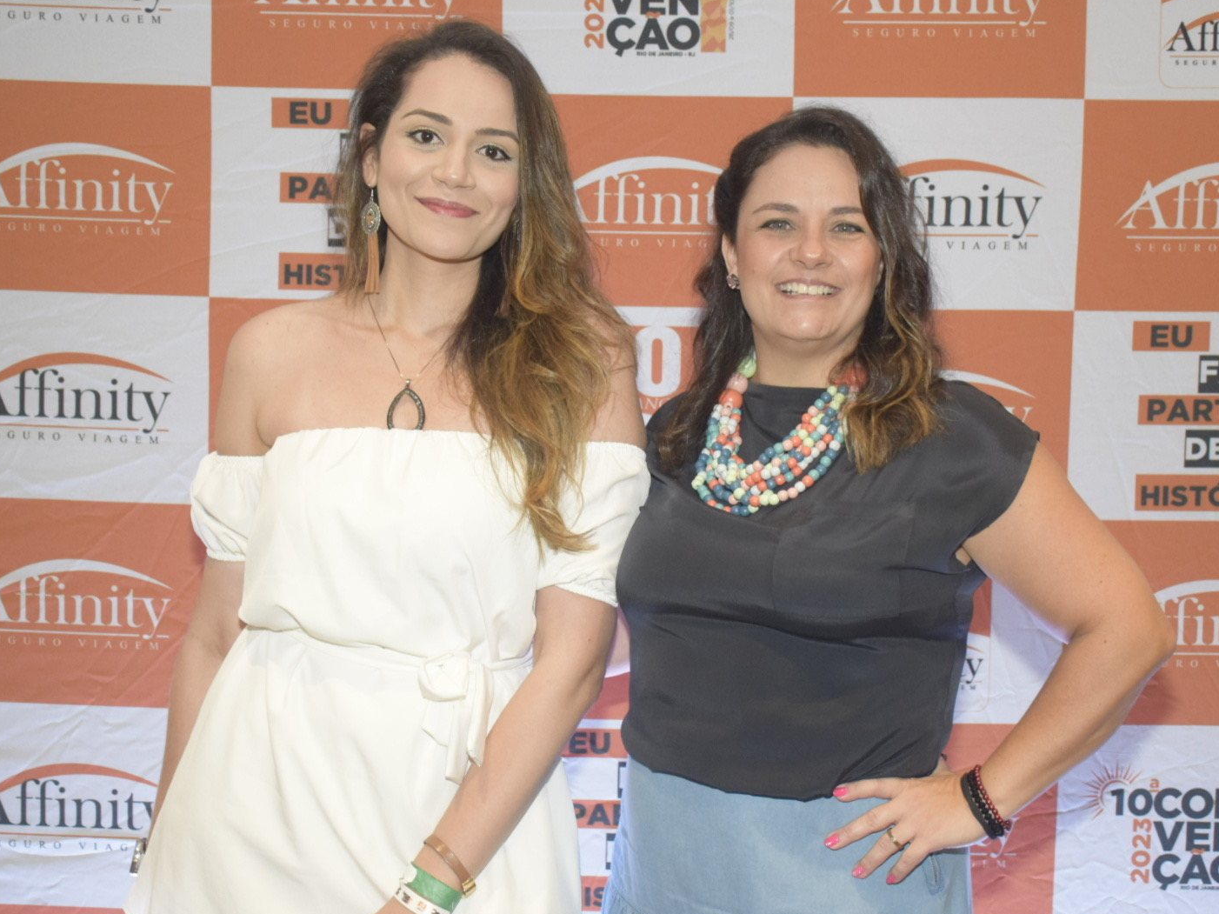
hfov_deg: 38.2
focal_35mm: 50
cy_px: 457
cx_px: 616
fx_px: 1760
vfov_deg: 29.1
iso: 2500
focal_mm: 30
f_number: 4
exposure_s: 1/60
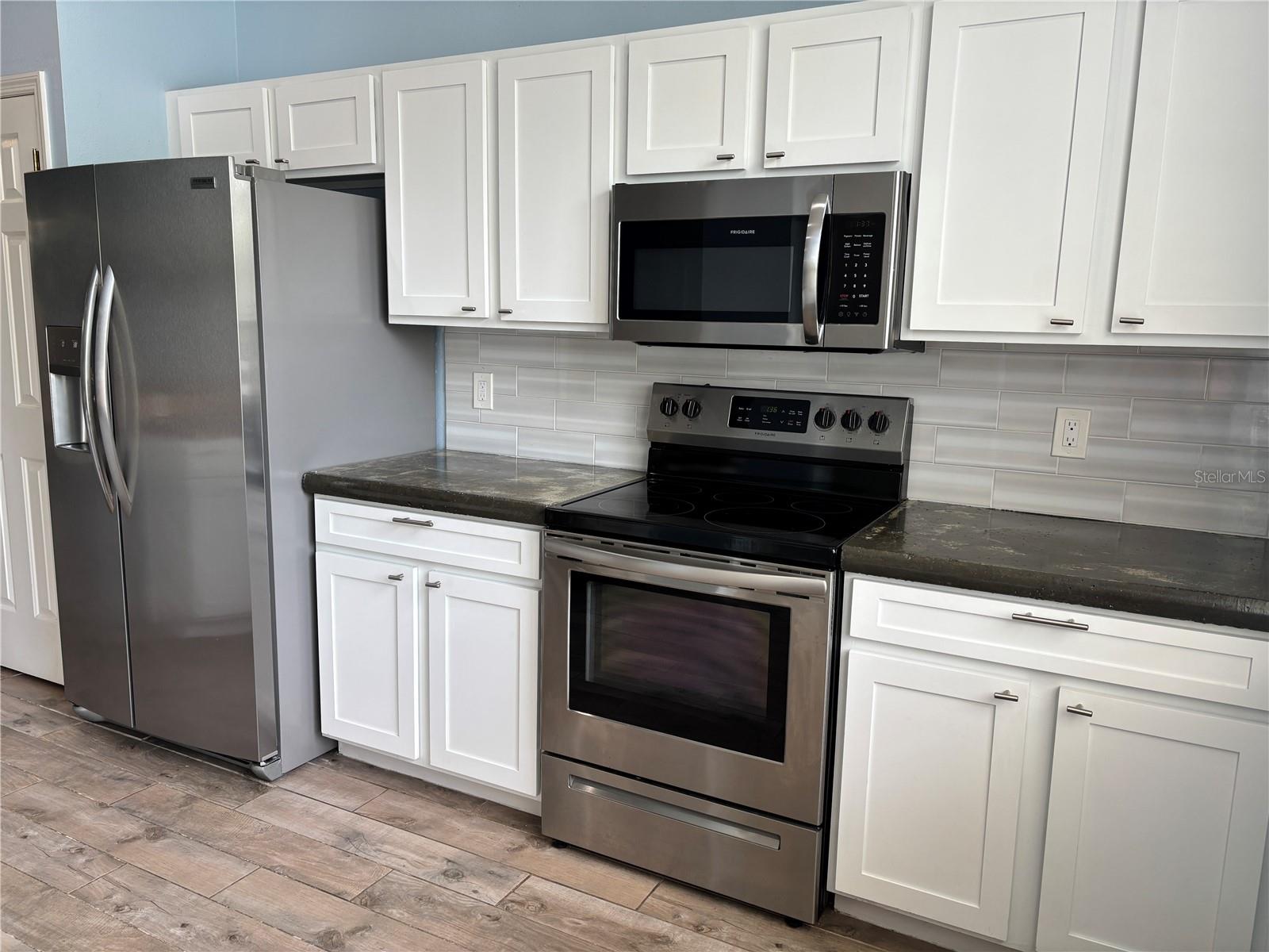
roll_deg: -1.5
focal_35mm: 26
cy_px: 476
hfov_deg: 67.3
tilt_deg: -10.2
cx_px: 634
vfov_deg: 53.1
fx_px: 953
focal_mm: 5.96
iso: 64
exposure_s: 1/120
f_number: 1.6
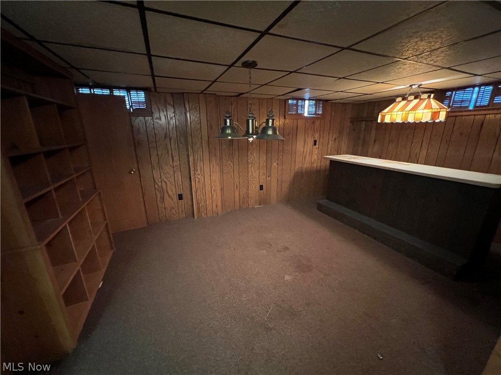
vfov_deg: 89.9
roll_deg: +0.2
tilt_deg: -14.8
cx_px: 250
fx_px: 188
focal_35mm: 13
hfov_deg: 106.2
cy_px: 188
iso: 1250
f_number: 1.8
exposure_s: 1/30
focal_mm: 1.57
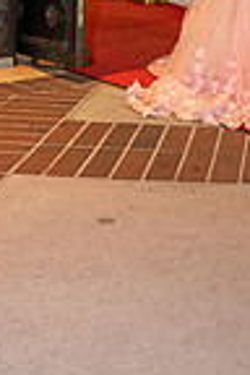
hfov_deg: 17.6
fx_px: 781
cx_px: 273
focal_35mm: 75
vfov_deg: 23.4
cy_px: -133
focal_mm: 24
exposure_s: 1/125
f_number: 4.5
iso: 1600
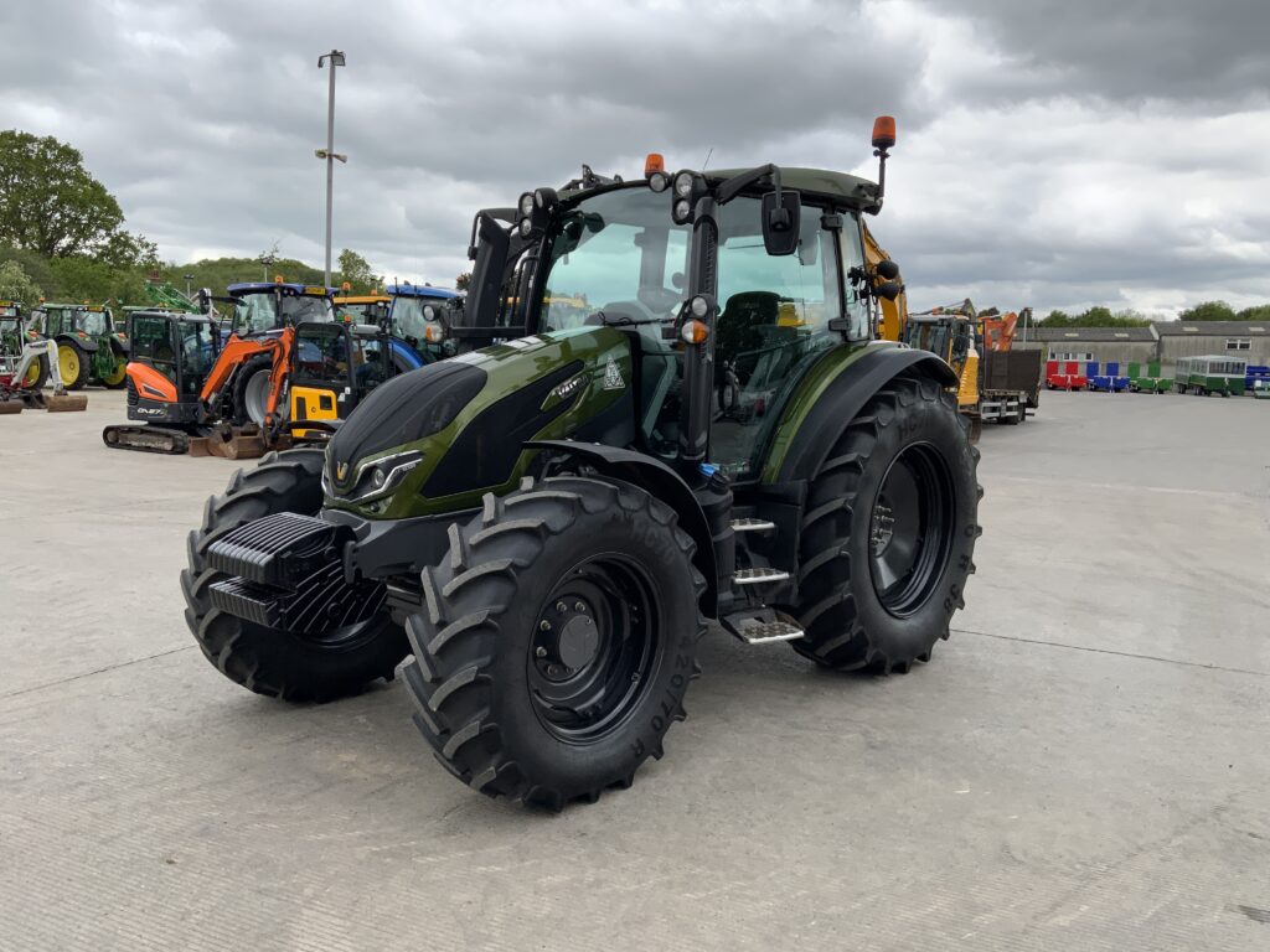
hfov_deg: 61.7
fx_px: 1064
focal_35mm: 29
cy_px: 476
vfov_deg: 48.2
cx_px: 635
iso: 16
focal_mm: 3
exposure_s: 1/556
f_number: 1.8
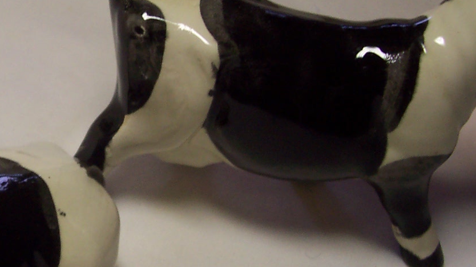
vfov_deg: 15.1
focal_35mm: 80
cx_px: 59
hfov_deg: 25.8
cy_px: 147
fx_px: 1010
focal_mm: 5.6
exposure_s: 1/60
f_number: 2.8
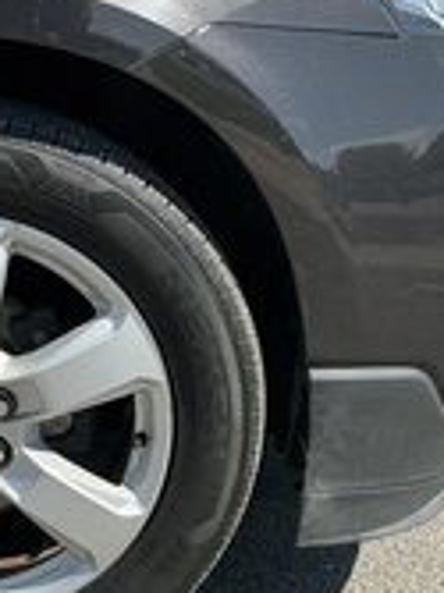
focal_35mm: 67
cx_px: -18
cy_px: 394
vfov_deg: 28.8
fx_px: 1147
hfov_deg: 21.0
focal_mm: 3
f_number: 1.8
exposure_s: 1/1250
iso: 25
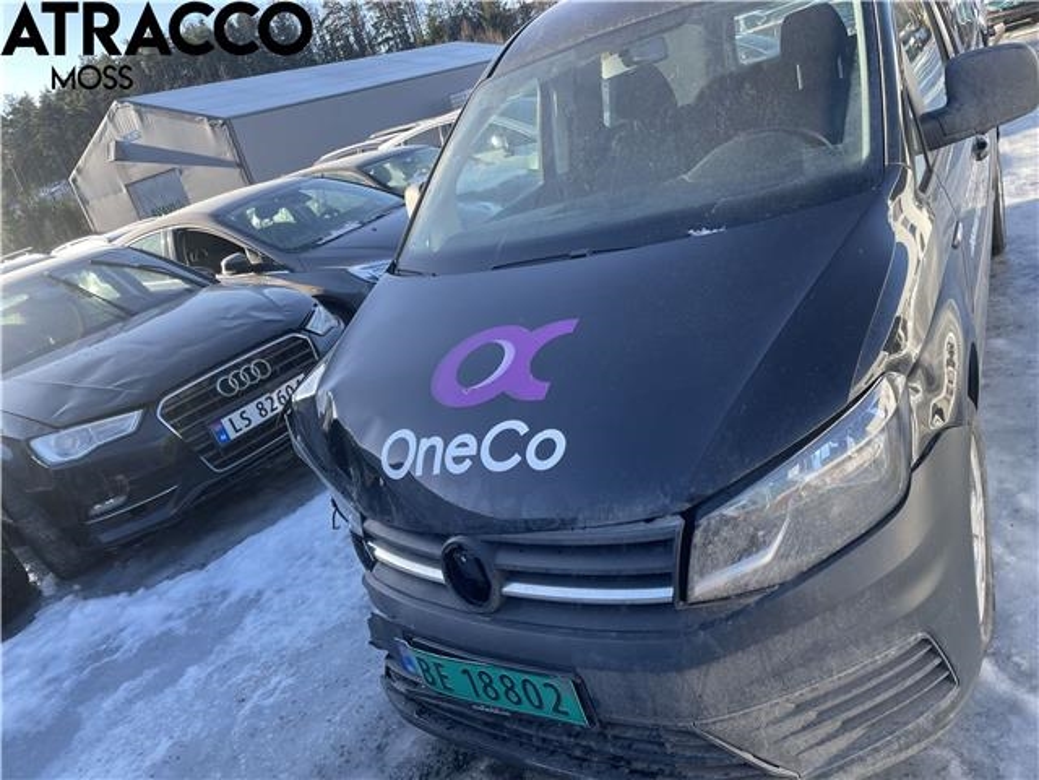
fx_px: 780
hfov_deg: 67.3
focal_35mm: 26
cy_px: 390
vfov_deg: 53.1
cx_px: 520
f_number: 1.6
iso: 32
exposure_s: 1/403
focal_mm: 4.2
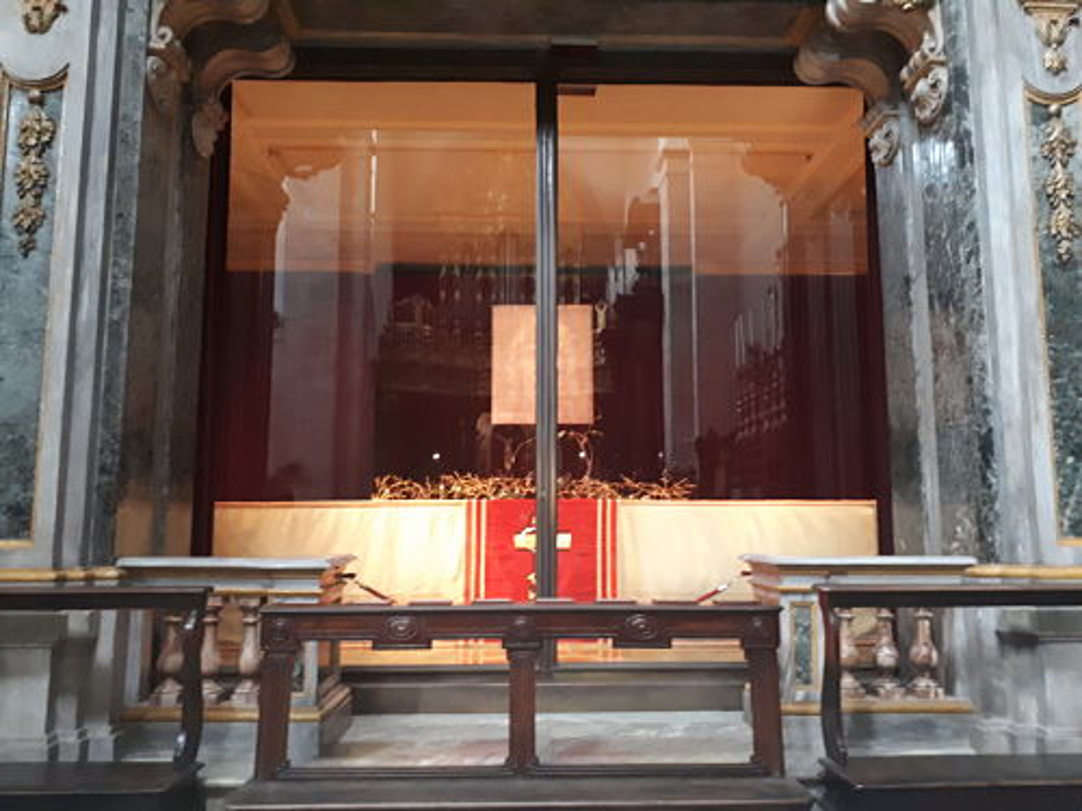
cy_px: 406
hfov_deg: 65.3
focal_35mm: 27
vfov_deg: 51.4
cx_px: 541
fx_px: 844
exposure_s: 1/17
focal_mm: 3.6
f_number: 1.9
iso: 640
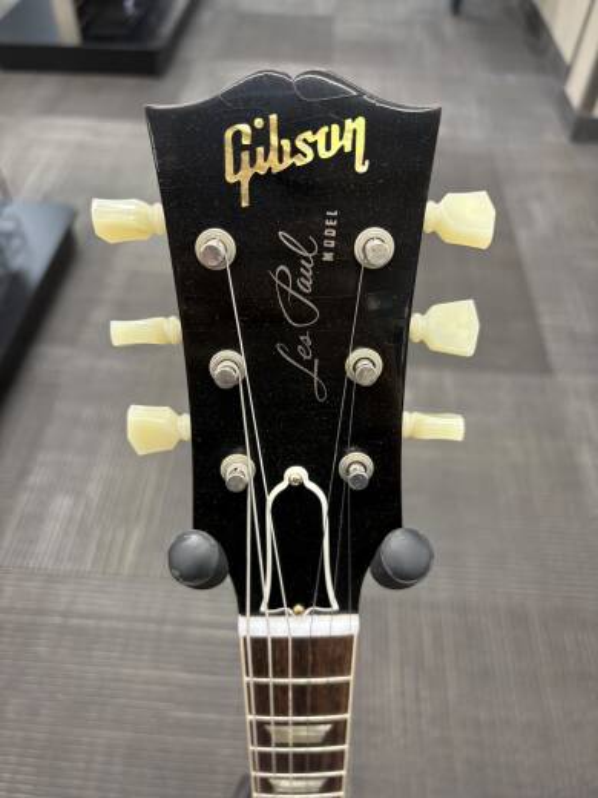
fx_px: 599
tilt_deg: -49.0
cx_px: 299
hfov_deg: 53.1
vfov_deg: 67.3
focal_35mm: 26
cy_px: 399
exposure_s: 1/60
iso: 100
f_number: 1.6
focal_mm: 5.96
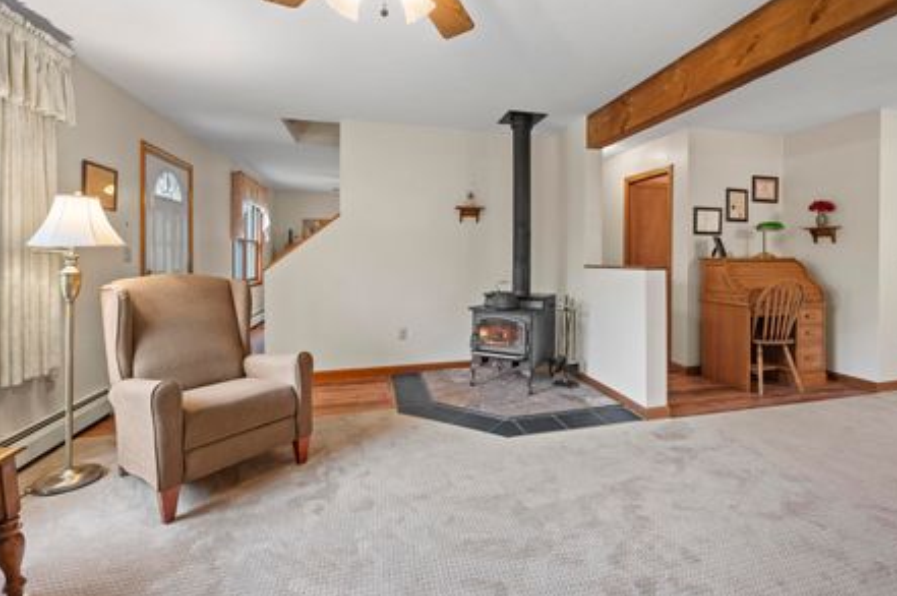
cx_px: 490
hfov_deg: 93.1
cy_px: 264
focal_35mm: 17
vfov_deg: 70.1
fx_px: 423
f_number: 7.1
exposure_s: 5
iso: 250
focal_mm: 15
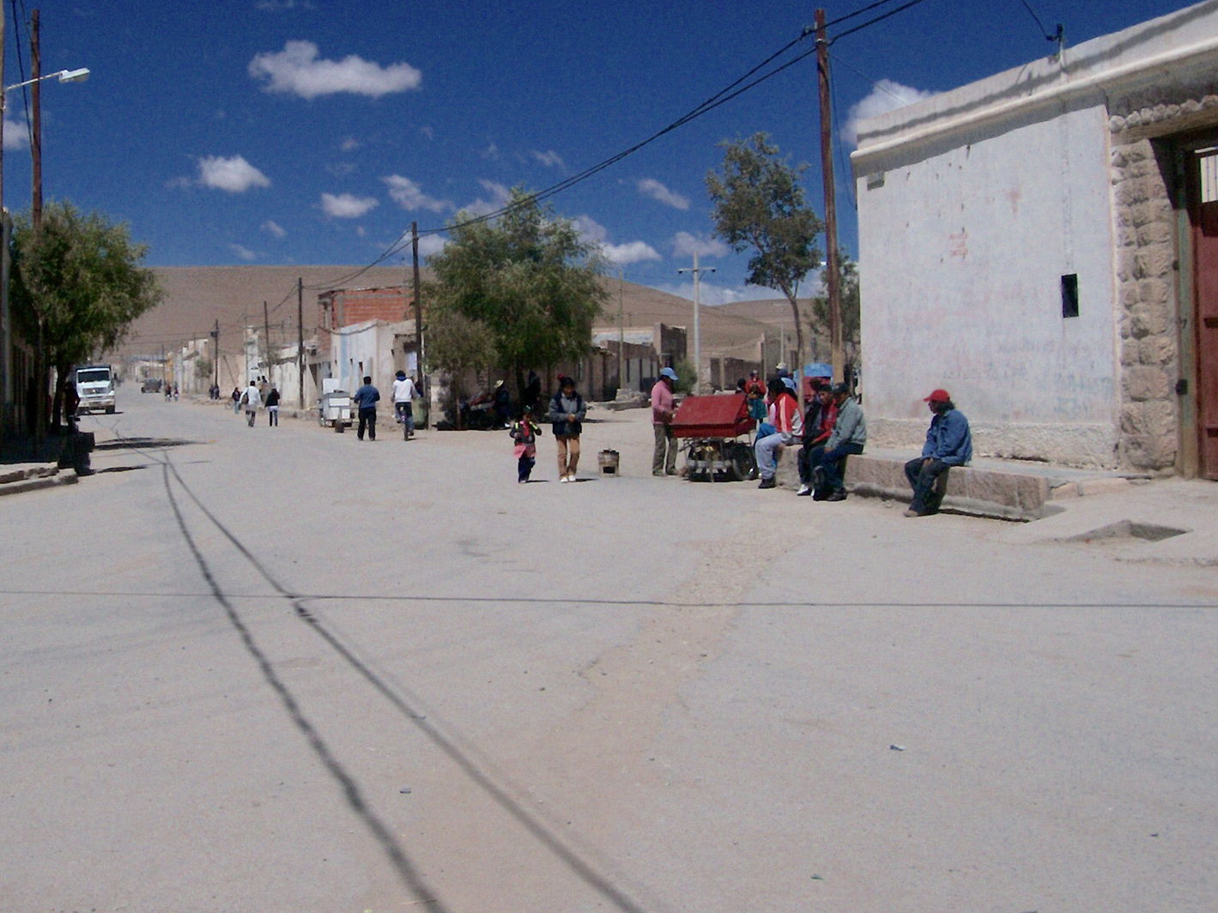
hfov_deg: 40.8
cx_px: 412
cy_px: 328
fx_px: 1618
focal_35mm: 46
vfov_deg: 31.3
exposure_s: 1/1294
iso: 80
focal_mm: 5.6
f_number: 5.1
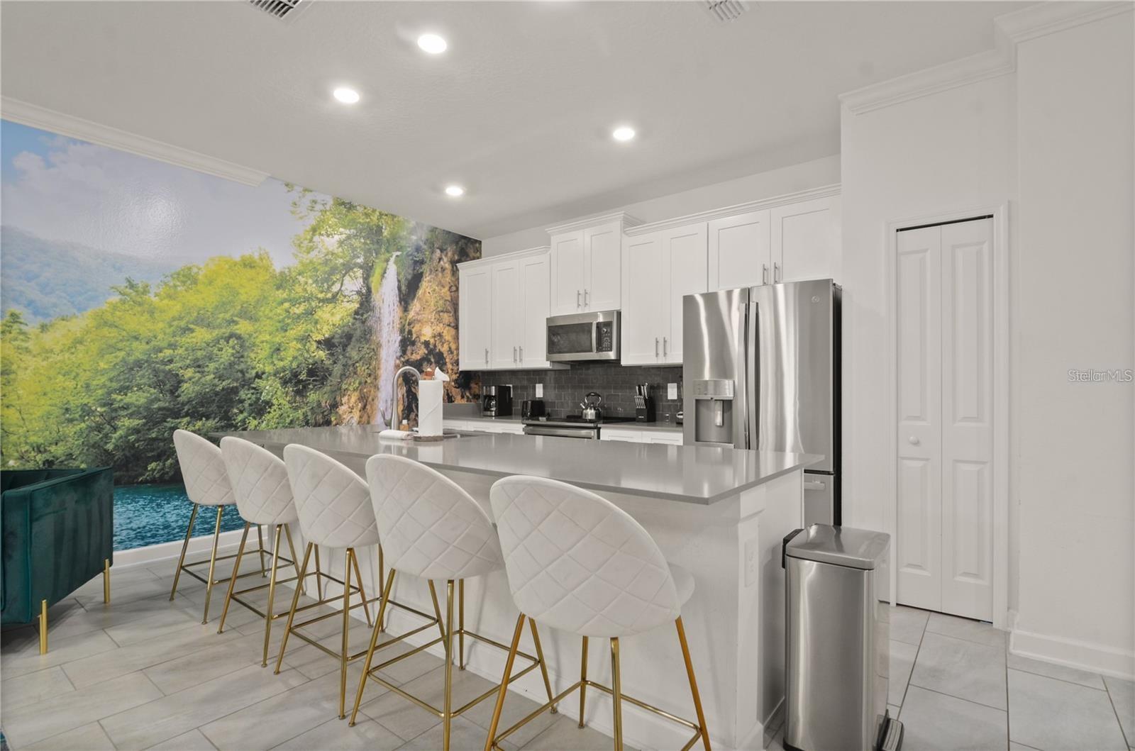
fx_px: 519
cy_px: 376
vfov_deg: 71.8
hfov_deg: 95.1
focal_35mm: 16
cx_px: 568
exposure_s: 1/2
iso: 200
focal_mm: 11
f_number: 8
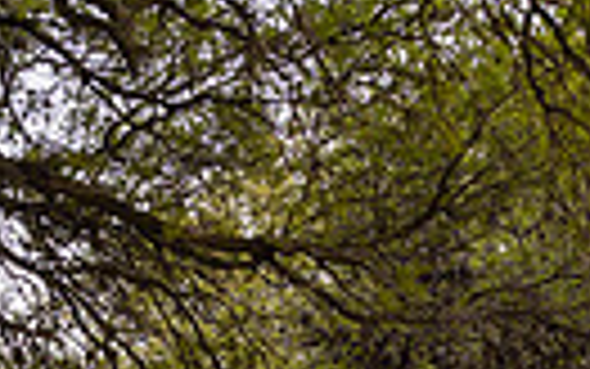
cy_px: 760
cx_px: 495
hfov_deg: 19.0
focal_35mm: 108
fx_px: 1737
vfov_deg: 10.9
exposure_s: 1/8
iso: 100
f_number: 4
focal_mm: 24
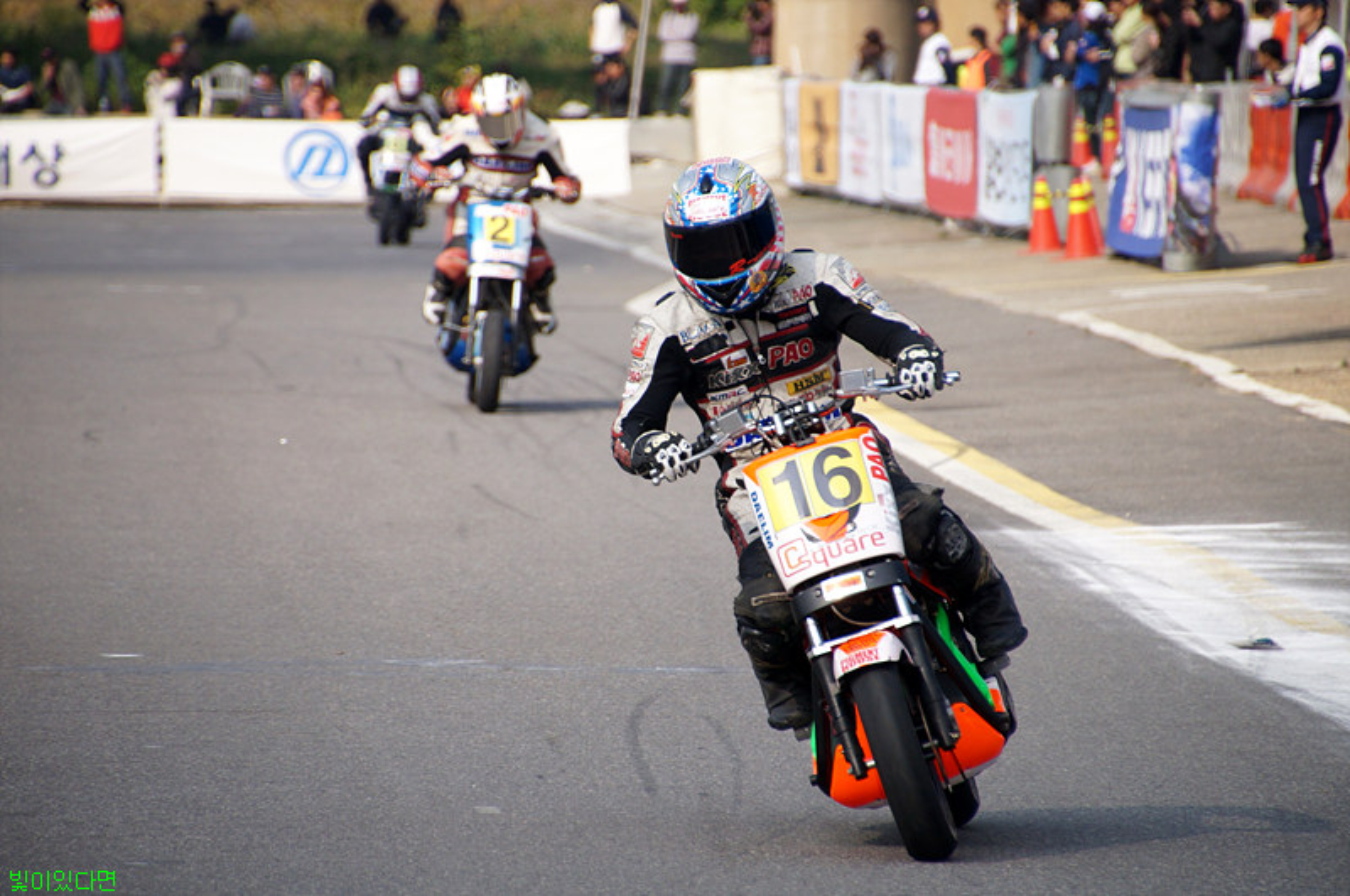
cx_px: 675
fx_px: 15728
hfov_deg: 4.9
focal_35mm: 420
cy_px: 448
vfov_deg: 3.3
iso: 400
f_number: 6.3
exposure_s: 1/1250
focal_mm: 280
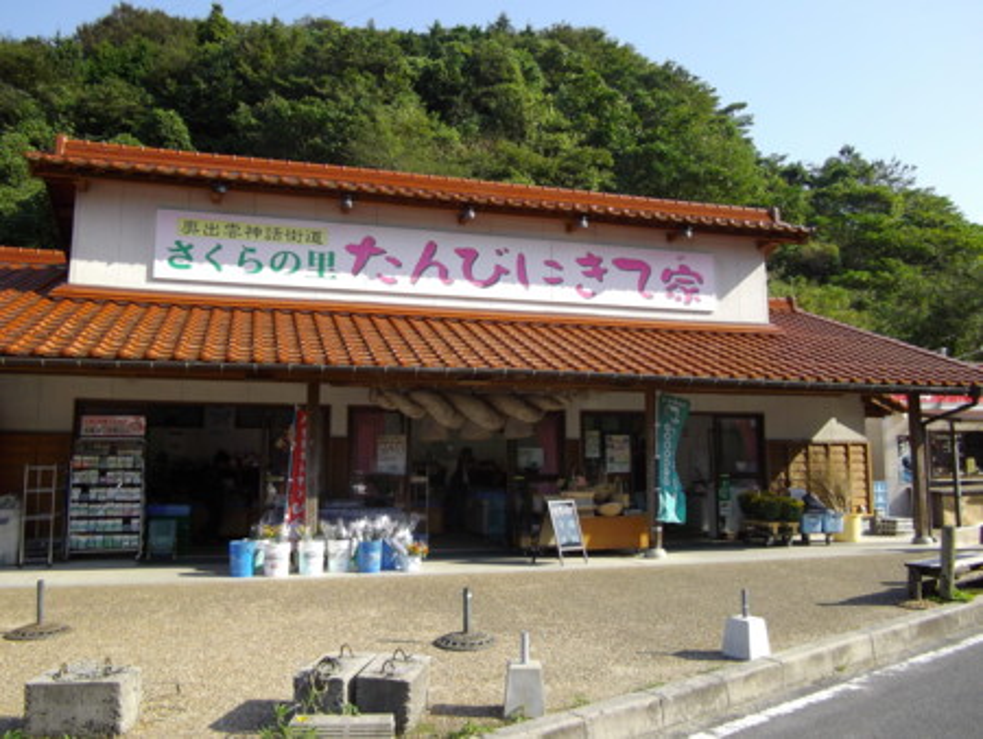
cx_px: 492
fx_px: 767
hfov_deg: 65.3
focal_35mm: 27
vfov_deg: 51.4
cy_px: 370
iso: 100
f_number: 3.2
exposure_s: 1/500
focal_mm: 4.9
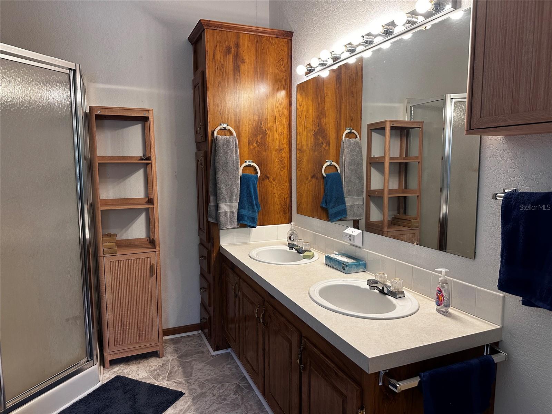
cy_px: 207
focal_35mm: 24
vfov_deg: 56.8
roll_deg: +0.1
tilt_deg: -6.9
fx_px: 383
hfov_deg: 71.6
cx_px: 276
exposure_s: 1/120
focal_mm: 6.86
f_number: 1.78
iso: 200
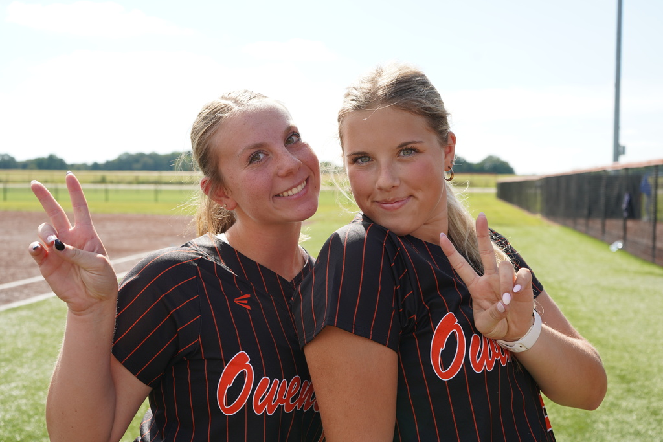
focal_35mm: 41
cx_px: 332
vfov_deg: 32.6
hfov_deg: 47.4
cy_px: 221
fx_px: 755
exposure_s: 1/250
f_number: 5.6
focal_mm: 41
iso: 100
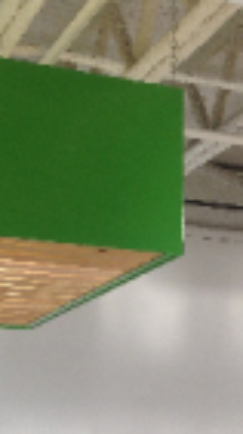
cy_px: 403
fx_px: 1172
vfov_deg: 20.5
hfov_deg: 11.8
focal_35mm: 102
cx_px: 218
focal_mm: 4.13
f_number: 2.4
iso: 50
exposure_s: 1/120
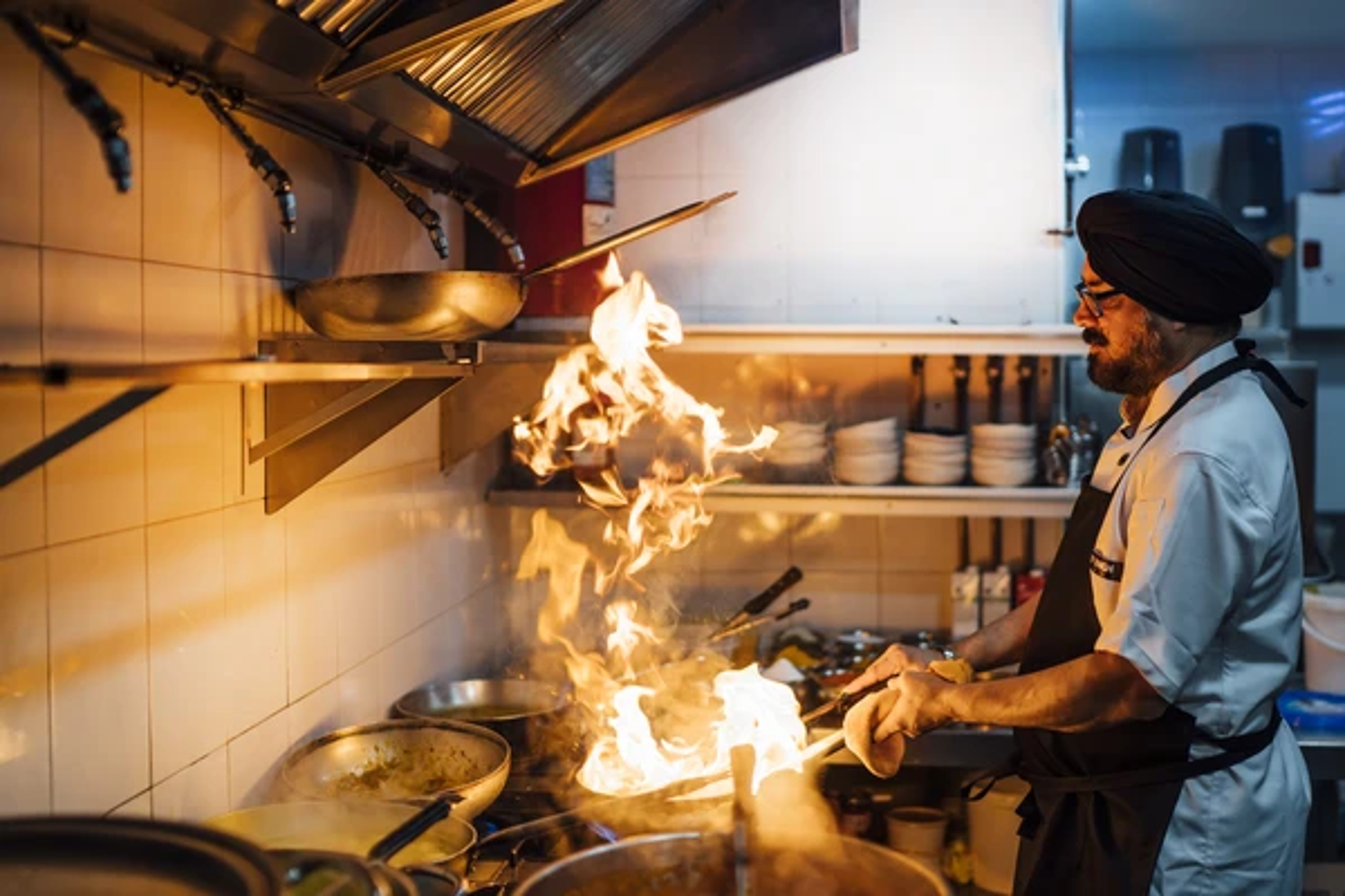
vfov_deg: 37.9
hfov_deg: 54.4
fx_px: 1308
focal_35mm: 35
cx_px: 672
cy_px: 448
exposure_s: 1/400
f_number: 1.4
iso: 320
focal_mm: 35
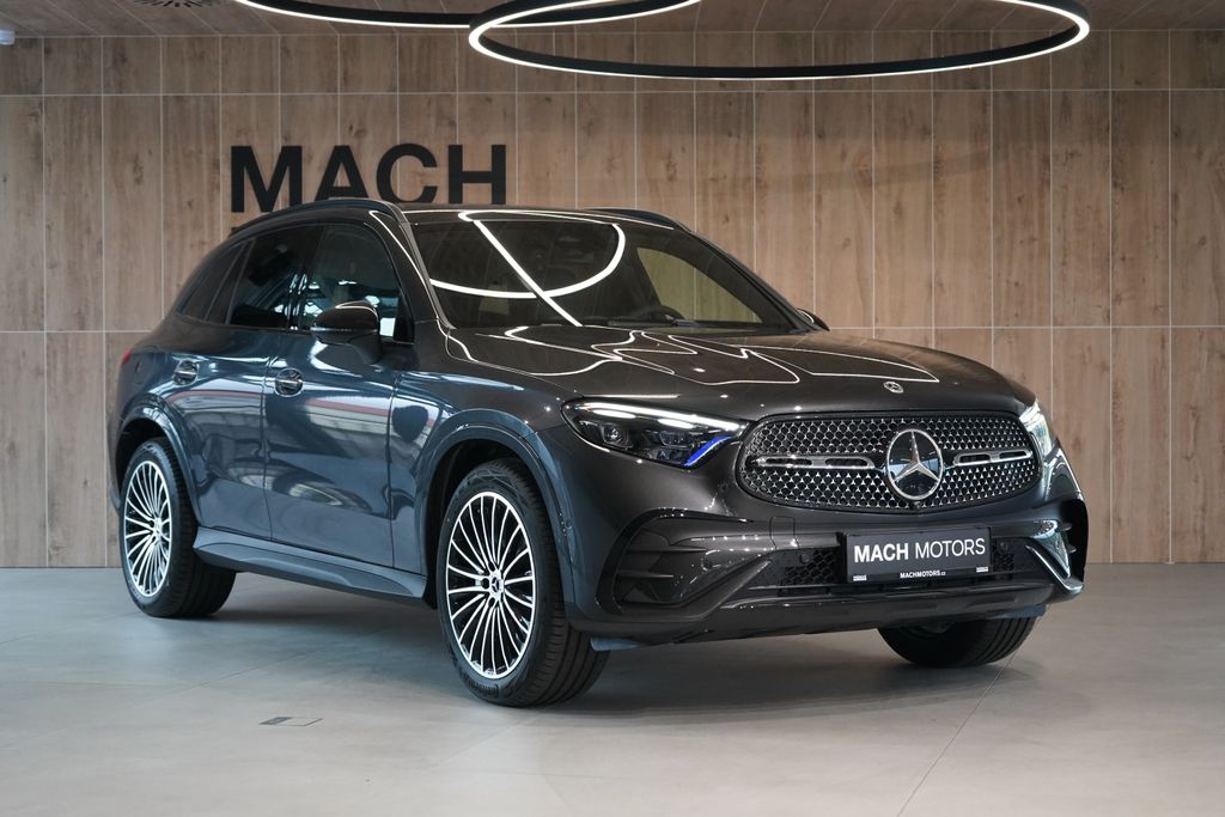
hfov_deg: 31.4
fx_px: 2178
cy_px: 408
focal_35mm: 64
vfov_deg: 21.2
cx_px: 612
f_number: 5.6
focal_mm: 64
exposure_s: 1/160
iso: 5000
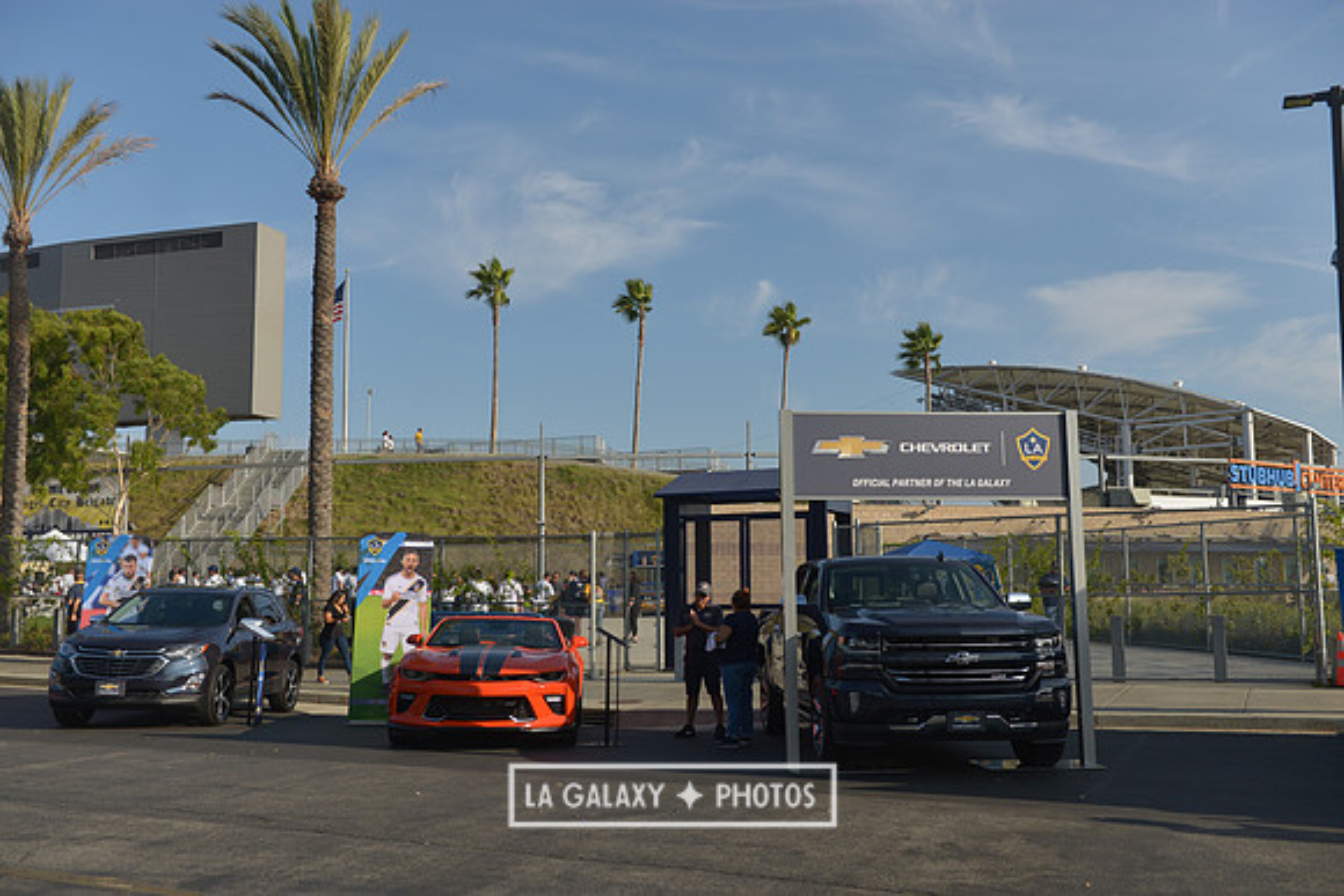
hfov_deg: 55.8
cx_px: 672
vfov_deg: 38.9
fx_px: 1270
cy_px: 448
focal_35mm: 34
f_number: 4.5
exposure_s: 1/2500
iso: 200
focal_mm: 34
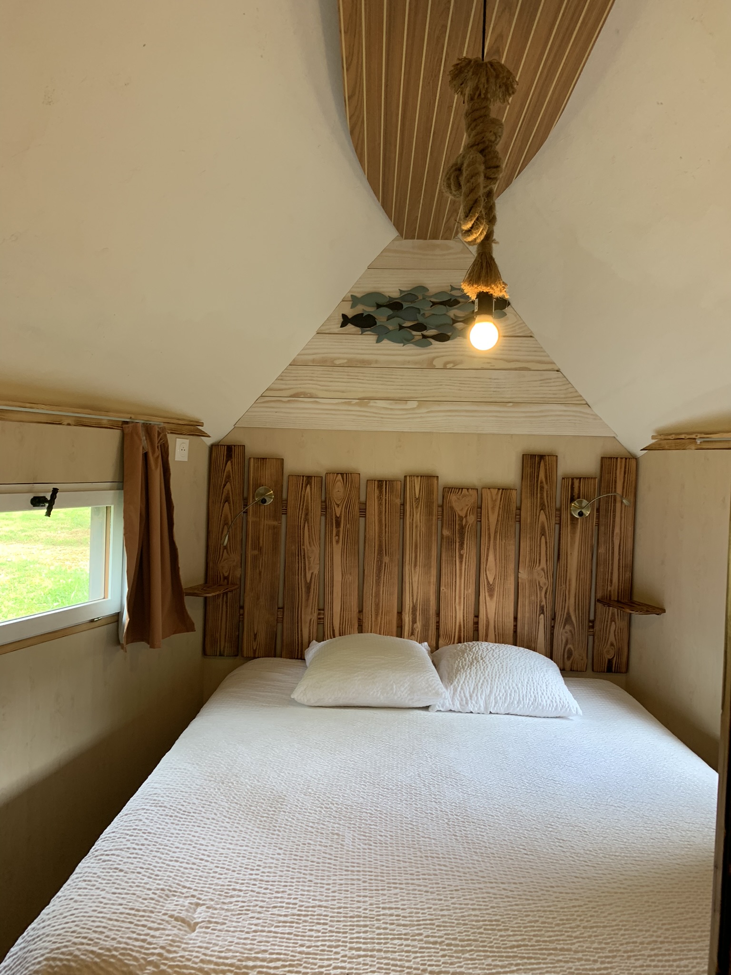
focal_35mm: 26
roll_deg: -1.6
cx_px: 366
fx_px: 732
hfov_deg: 53.1
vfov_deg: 67.3
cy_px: 488
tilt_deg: -1.9
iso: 100
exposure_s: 1/50
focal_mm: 4.25
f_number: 1.8
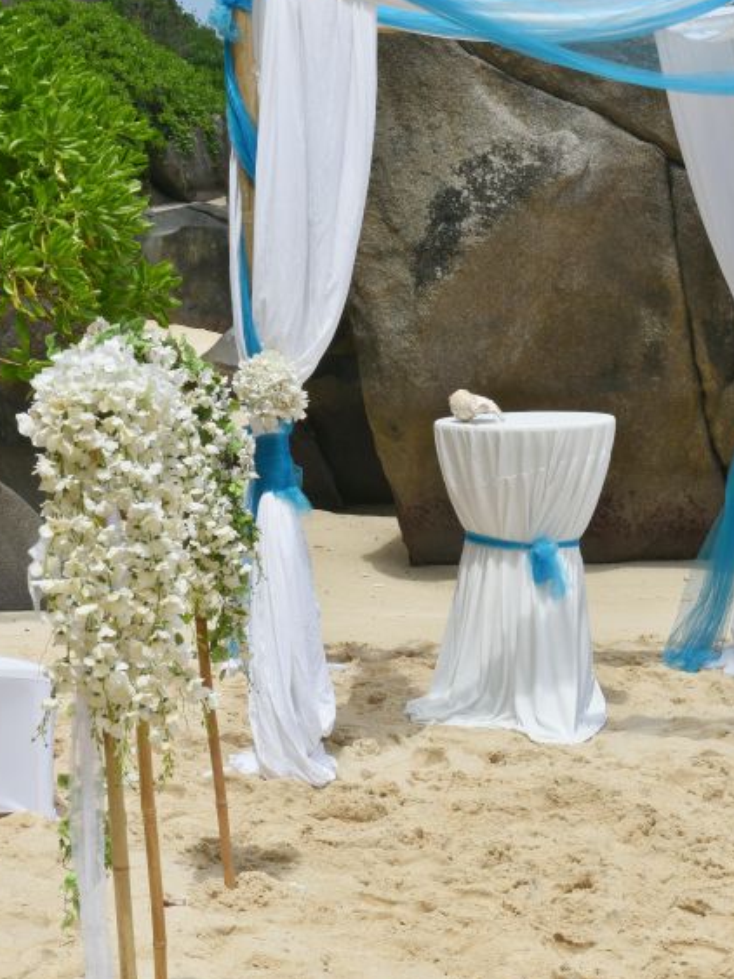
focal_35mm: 105
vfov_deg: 18.7
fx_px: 2970
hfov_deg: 14.1
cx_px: 419
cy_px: 549
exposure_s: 1/80
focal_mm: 48
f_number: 18
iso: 100
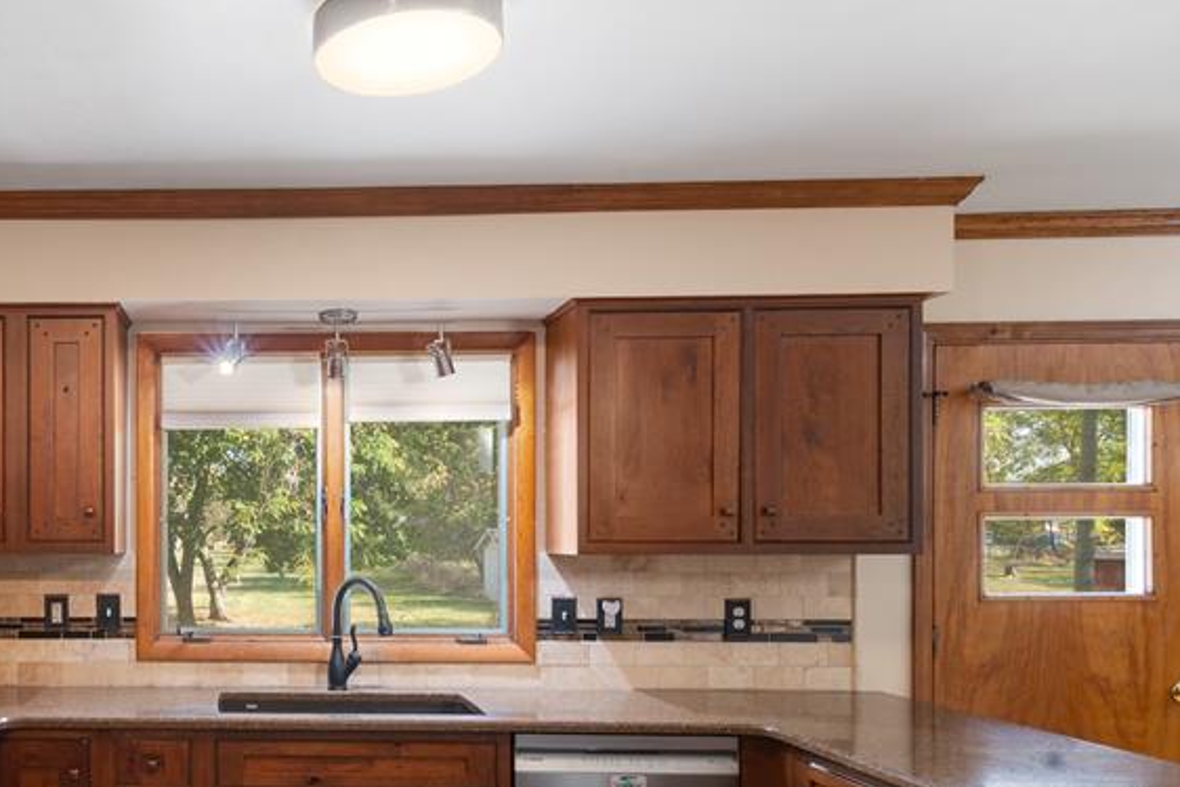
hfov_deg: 55.7
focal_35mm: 31
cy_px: 578
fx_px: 1016
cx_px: 227
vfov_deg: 41.3
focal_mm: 17
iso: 320
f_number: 9
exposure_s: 1/3
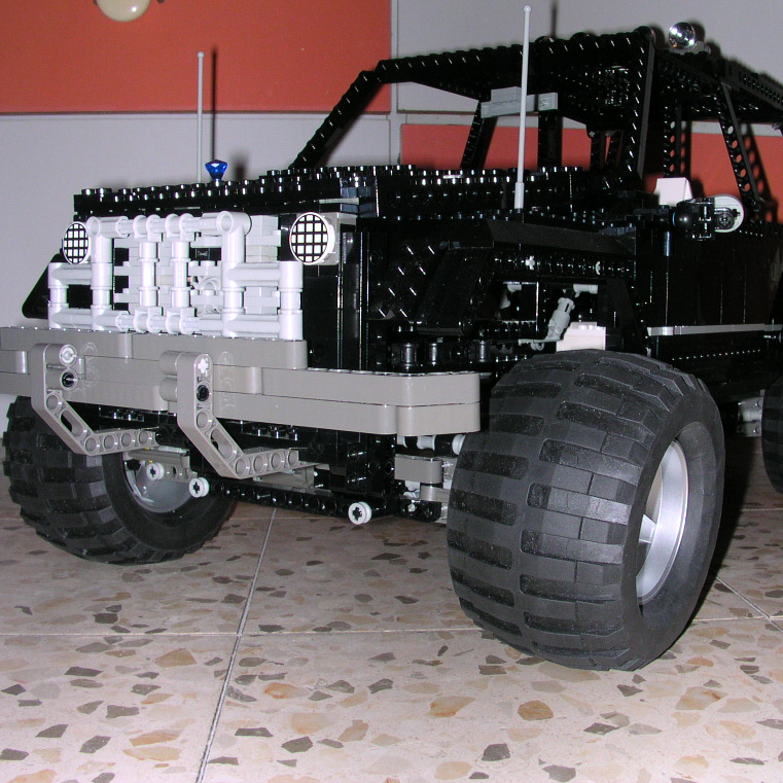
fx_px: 1126
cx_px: 486
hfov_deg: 38.1
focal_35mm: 44
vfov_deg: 38.3
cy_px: 390
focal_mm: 5.6
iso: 100
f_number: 4.5
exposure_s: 1/60
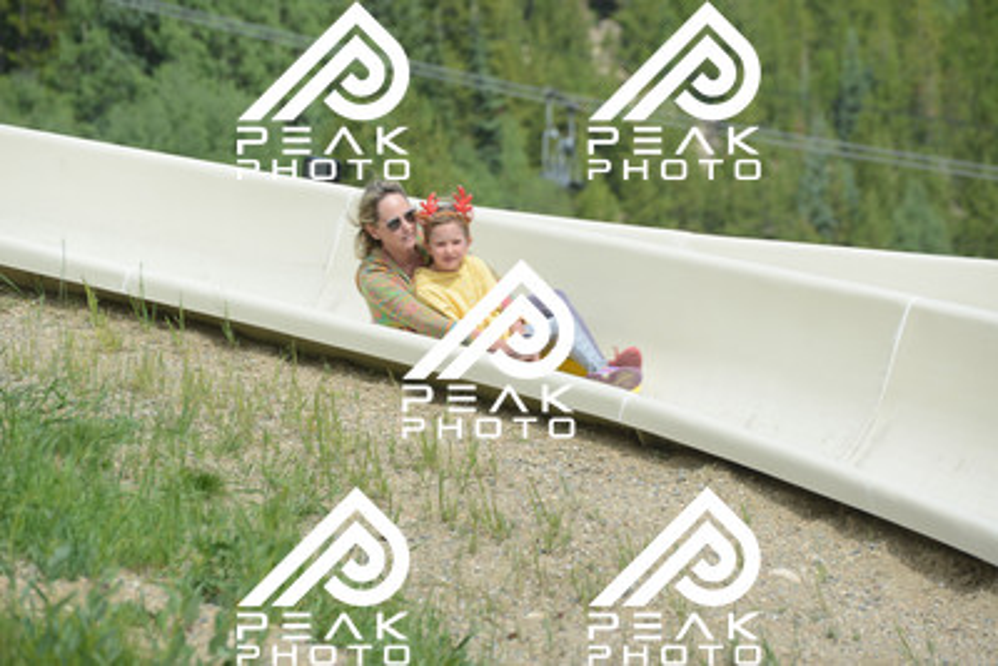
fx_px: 5407
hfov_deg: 10.5
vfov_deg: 7.0
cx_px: 499
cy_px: 333
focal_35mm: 195
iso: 250
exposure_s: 1/640
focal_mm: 195
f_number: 6.3
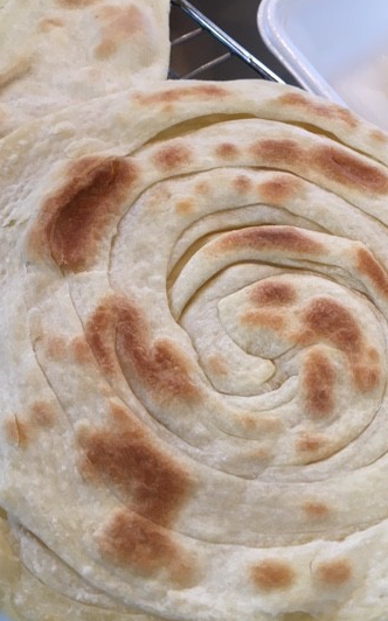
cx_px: 236
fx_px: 627
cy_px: 307
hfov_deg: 34.3
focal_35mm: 37
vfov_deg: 52.8
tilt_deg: -58.5
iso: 50
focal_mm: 4.15
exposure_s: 1/30
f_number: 2.2
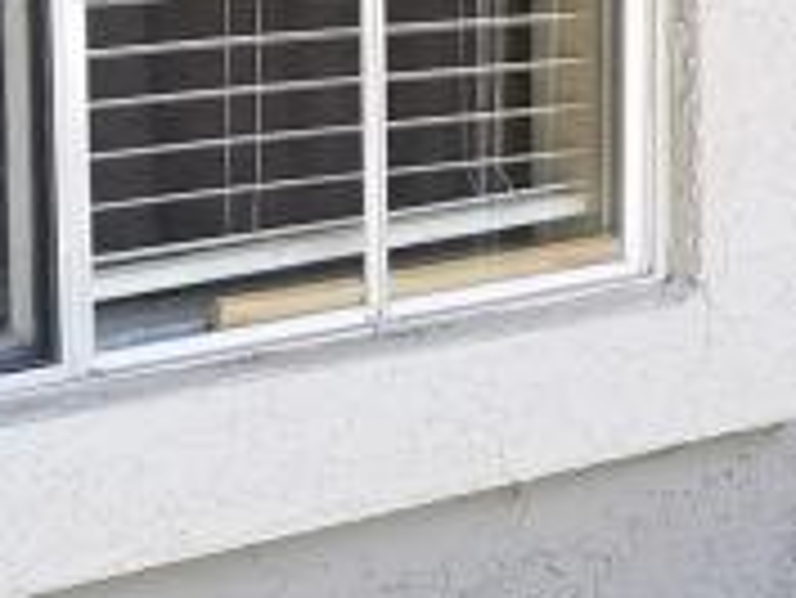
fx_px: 3452
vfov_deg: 9.8
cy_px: -13
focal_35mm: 150
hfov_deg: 12.9
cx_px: 899
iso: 64
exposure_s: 1/60
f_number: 1.7
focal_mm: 4.2
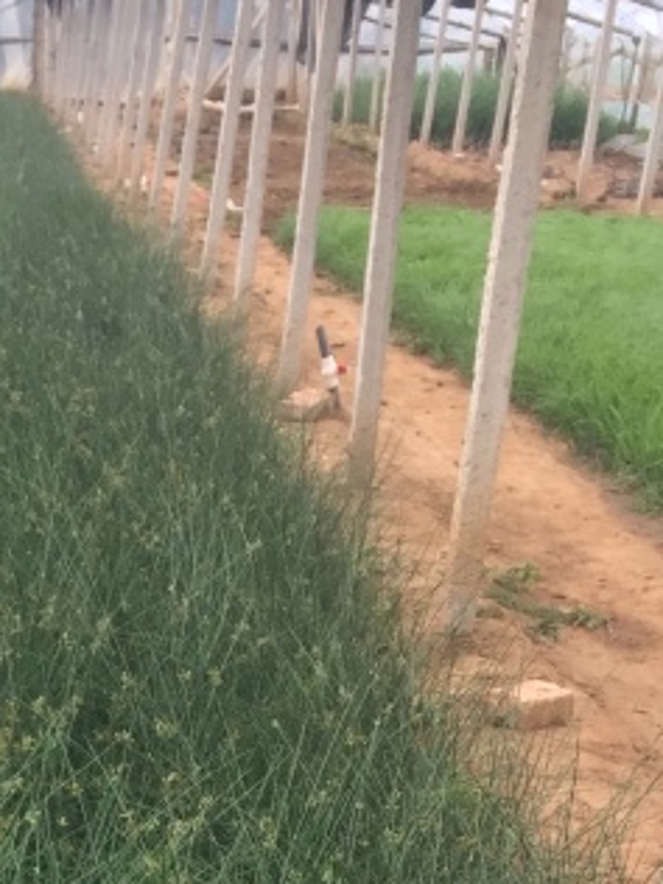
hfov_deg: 14.4
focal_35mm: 98
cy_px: 1336
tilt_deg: -25.8
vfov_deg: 17.9
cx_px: -218
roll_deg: -1.6
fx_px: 2503
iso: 32
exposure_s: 1/129
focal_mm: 4.15
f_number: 2.2
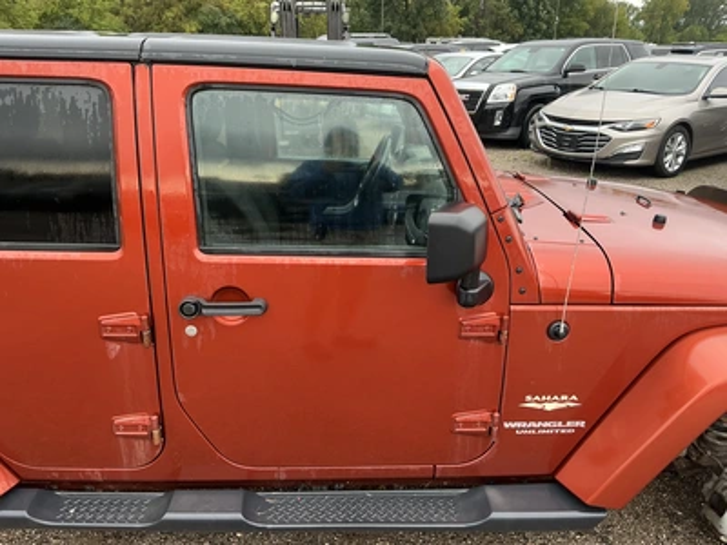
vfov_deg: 49.7
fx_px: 588
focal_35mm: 28
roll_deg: -0.5
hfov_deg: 63.4
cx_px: 364
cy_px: 272
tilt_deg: -20.4
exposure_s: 1/122
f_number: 1.8
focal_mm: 3
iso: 50
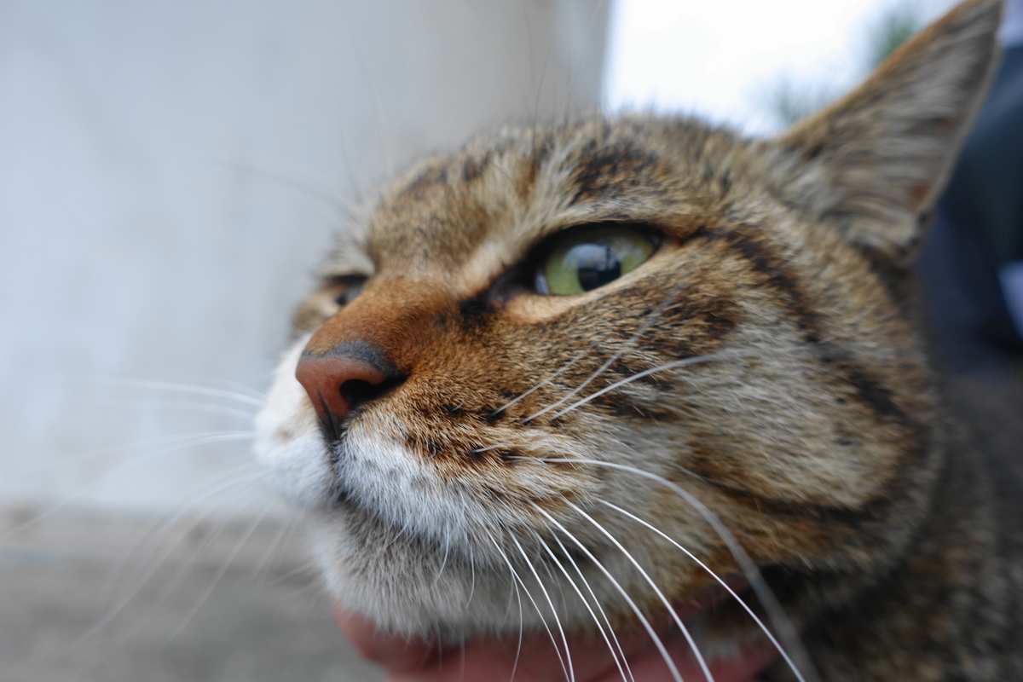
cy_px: 341
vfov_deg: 53.1
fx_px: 682
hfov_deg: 73.7
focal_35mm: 24
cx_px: 512
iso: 125
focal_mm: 8.8
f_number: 2.8
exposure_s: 1/30
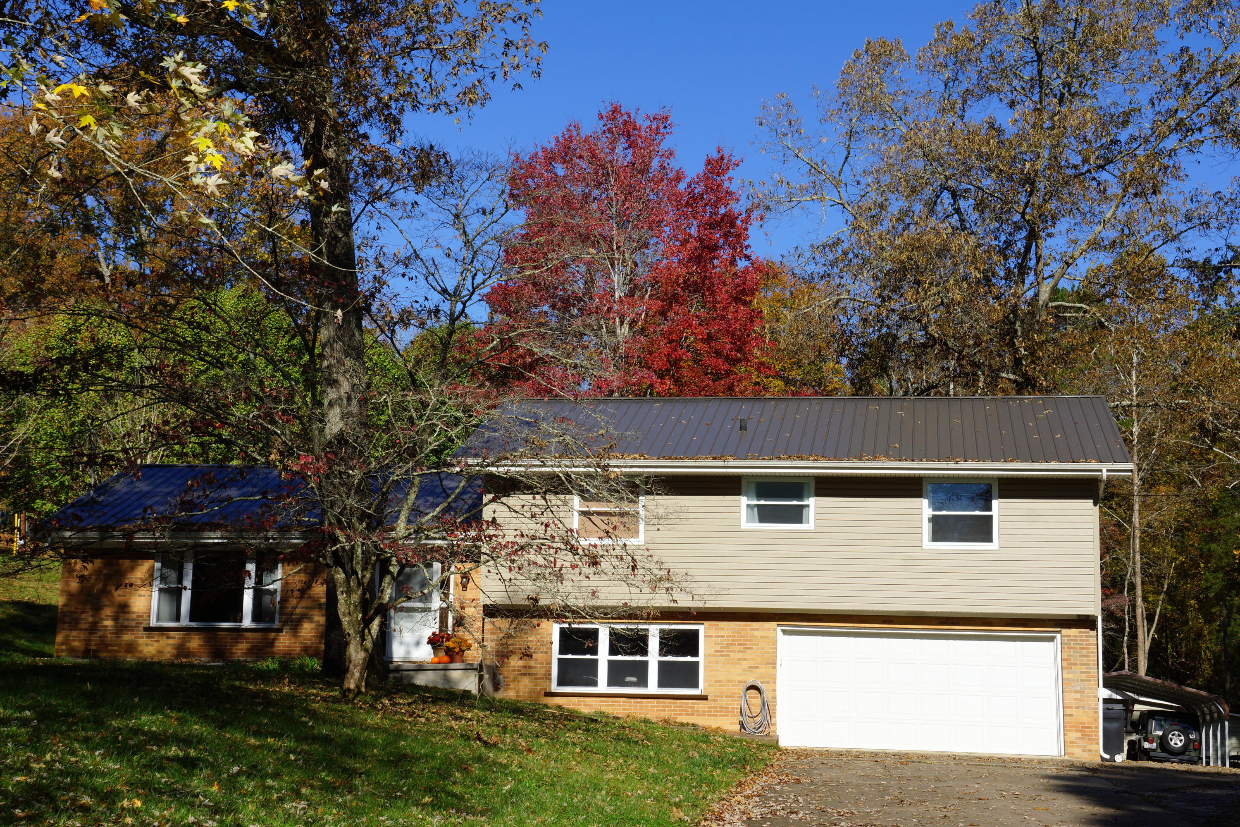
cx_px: 620
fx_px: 1808
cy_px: 414
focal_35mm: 52
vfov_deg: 25.8
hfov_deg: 37.9
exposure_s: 1/200
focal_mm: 35
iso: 100
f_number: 13
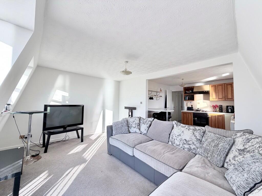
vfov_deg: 85.7
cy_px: 98
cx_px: 131
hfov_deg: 102.1
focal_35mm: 14
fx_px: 106
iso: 50
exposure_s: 1/124
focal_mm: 2.22
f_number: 2.2
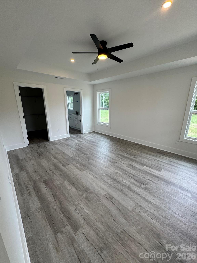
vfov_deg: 102.1
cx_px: 98
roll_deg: +0.8
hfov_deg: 85.7
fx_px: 106
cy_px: 132
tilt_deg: -14.9
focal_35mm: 14
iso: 64
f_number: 2.2
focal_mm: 2.22
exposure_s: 1/120
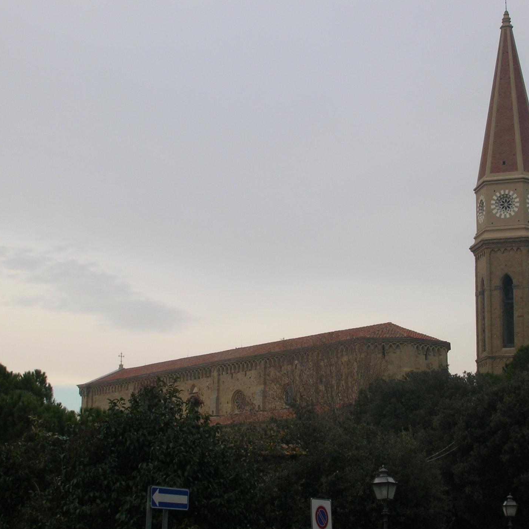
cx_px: 299
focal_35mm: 75
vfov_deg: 23.1
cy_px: 266
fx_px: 1297
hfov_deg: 23.0
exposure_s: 1/71.7
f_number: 6.1
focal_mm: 10.4
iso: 50
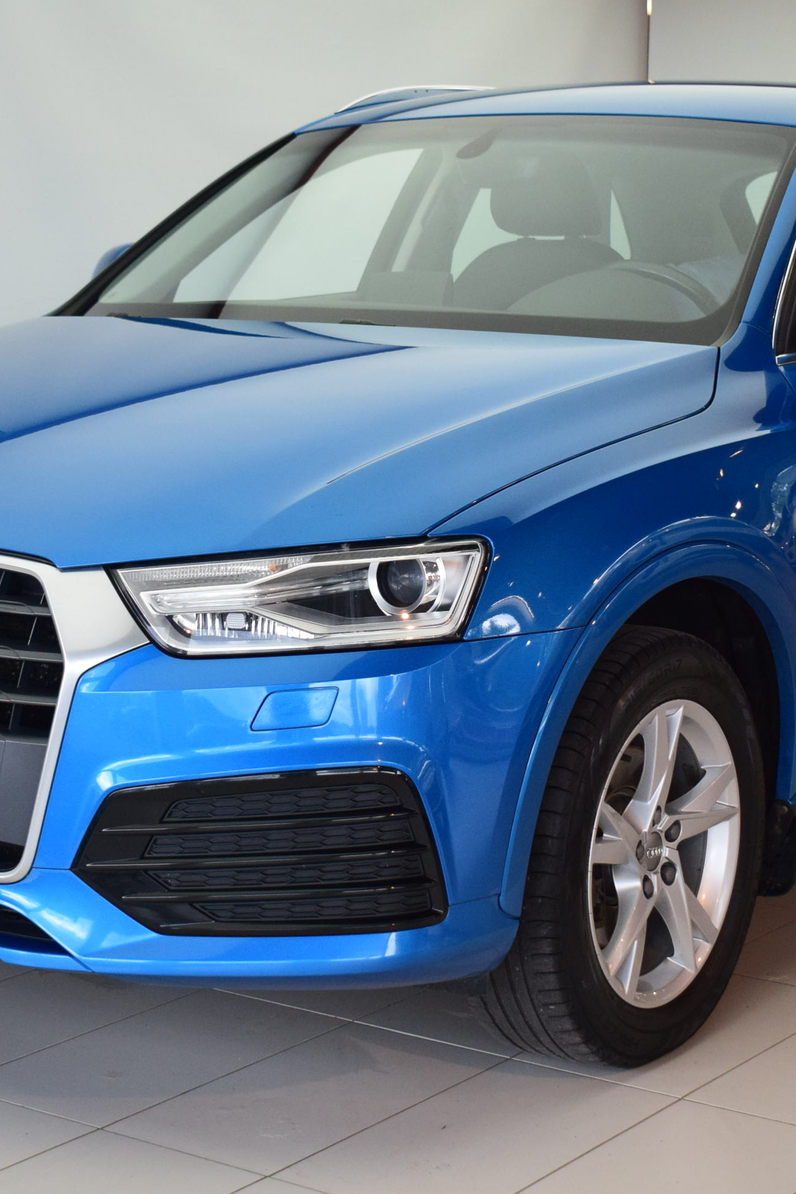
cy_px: 593
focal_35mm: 78
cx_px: 411
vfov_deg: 26.0
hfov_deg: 17.5
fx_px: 2587
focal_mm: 34
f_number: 4.5
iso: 1600
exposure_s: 1/400
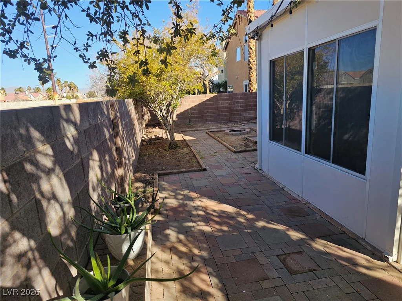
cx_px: 201
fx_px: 267
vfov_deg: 58.9
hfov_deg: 73.9
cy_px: 150
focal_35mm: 23
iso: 10
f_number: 1.7
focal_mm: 6.3
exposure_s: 1/323
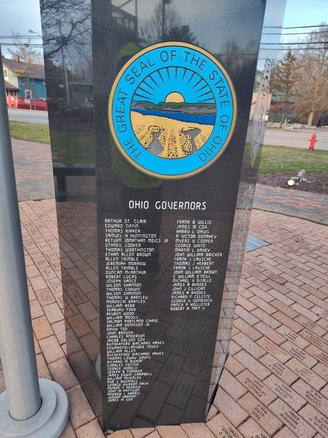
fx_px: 291
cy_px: 219
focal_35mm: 23
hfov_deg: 58.9
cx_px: 164
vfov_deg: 73.9
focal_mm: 5.56
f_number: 1.8
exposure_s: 1/120
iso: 117
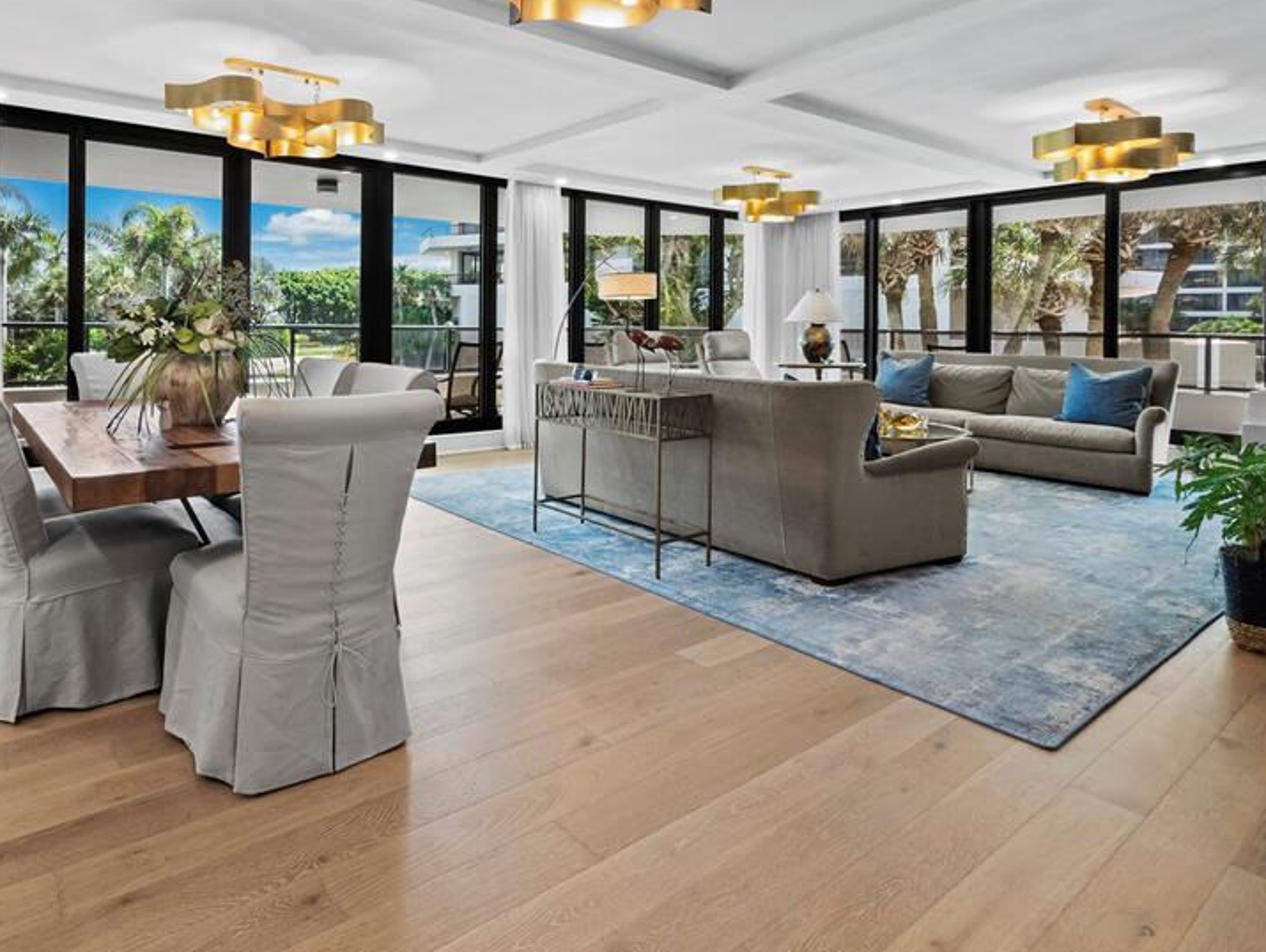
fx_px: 732
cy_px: 327
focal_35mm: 20
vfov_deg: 64.6
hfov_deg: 80.2
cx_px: 475
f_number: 11
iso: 400
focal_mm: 7
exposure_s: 1/4
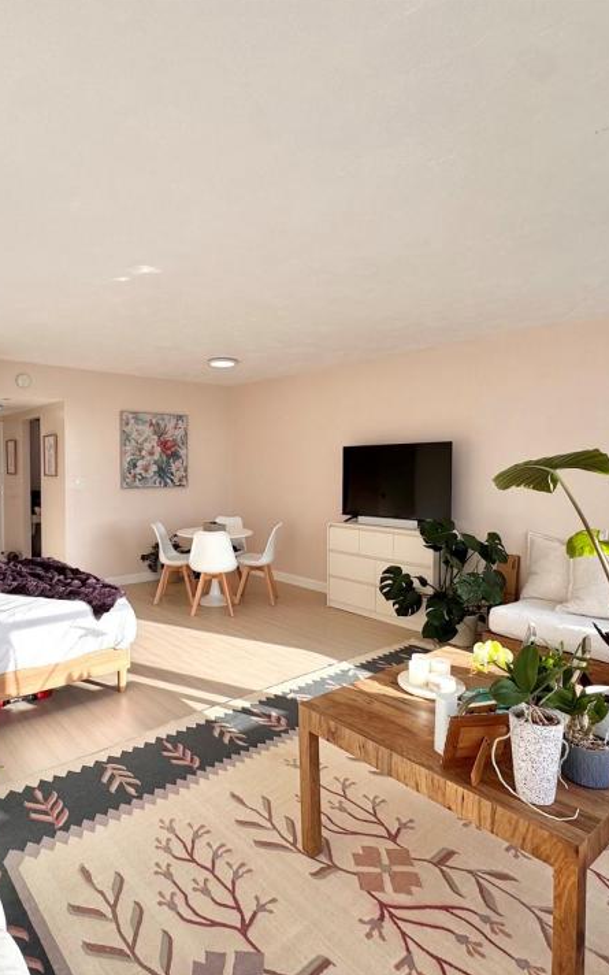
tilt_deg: -3.9
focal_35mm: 20
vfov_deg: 85.1
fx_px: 531
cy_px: 485
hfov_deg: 59.2
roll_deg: +0.3
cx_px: 245
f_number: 2.2
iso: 40
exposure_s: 1/304
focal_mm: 2.22
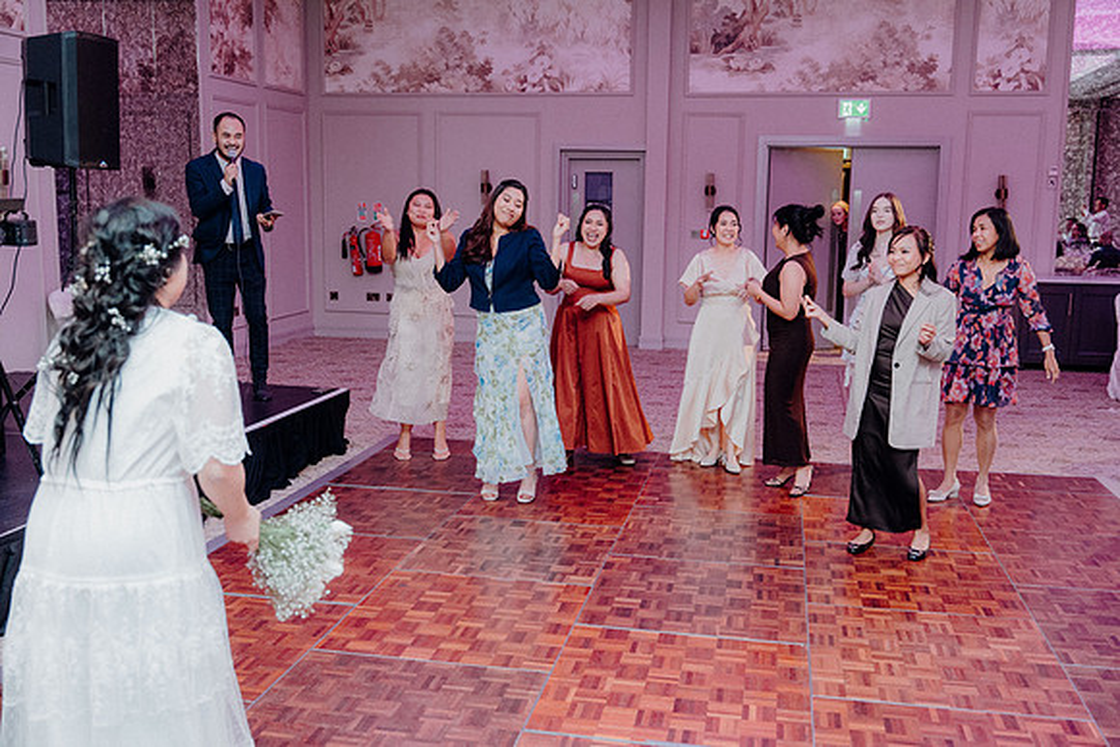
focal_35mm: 35
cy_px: 374
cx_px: 560
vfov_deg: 37.9
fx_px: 1089
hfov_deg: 54.4
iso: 3200
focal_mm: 35
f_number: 3.5
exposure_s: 1/160
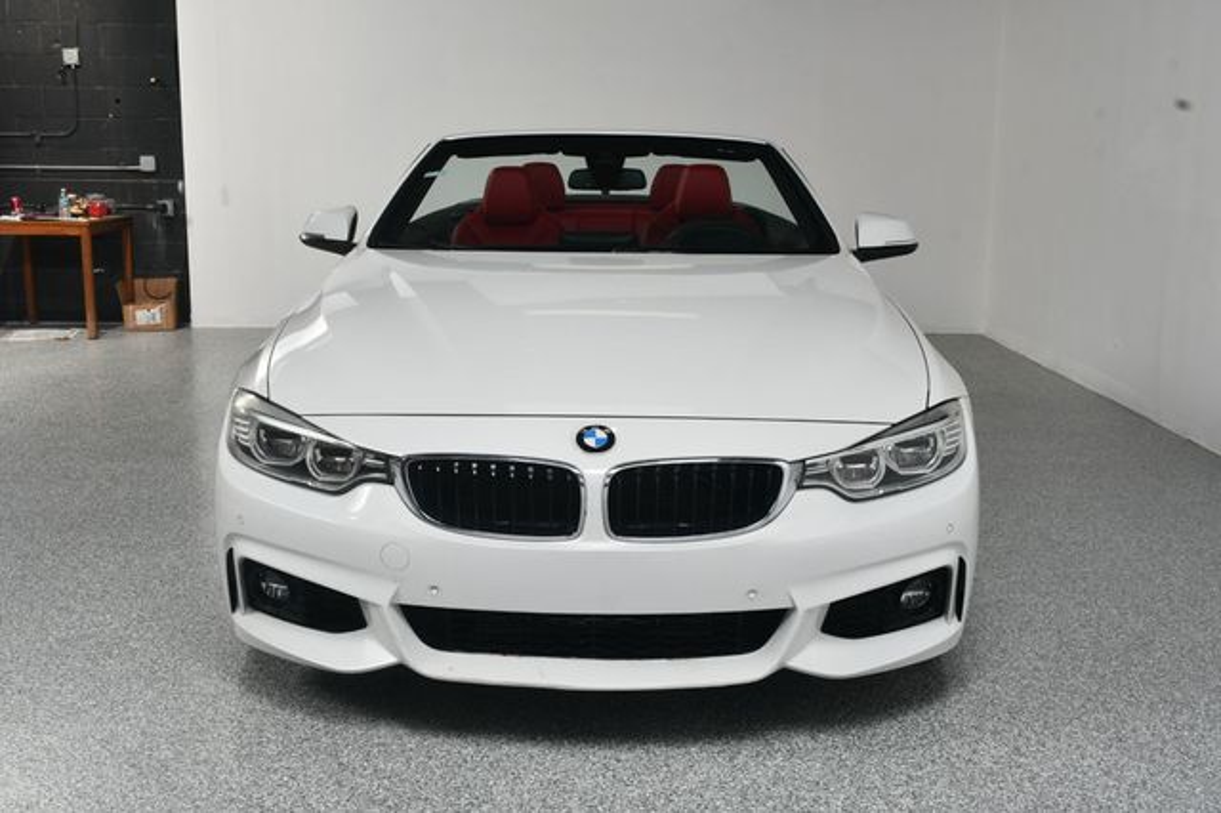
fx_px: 1322
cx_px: 610
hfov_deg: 49.6
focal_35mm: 39
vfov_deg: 34.2
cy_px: 406
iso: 100
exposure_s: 1/160
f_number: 13
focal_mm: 26
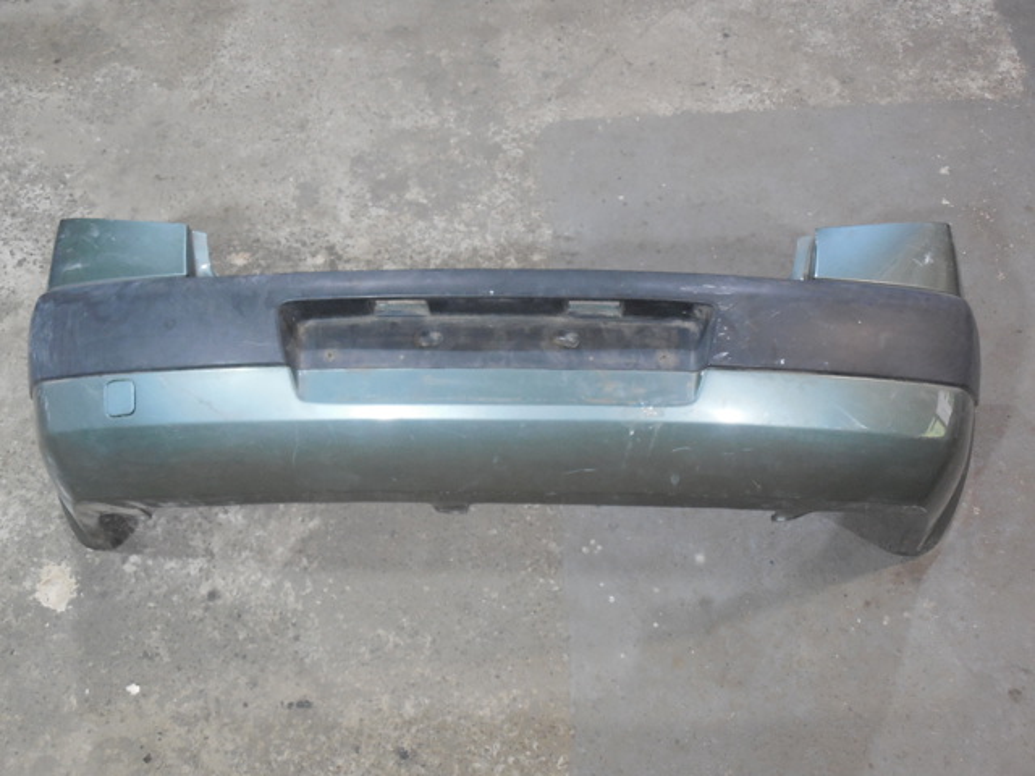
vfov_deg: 40.7
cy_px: 388
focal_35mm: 35
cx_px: 518
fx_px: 1046
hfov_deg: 52.6
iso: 400
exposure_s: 1/8
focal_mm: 6.3
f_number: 3.7
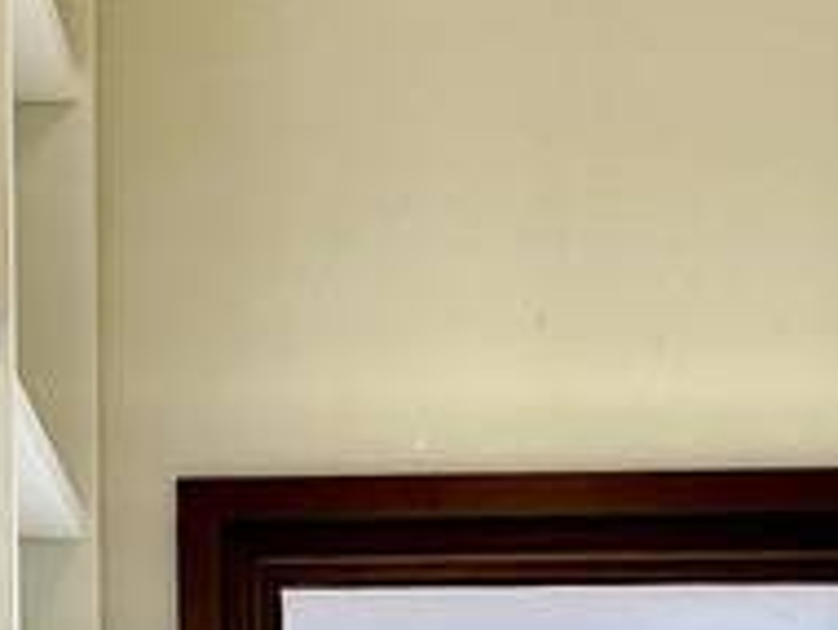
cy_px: 1516
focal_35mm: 106
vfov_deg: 11.5
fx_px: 2569
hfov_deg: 18.5
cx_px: 445
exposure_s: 1/432
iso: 40
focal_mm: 2.22
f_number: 2.2
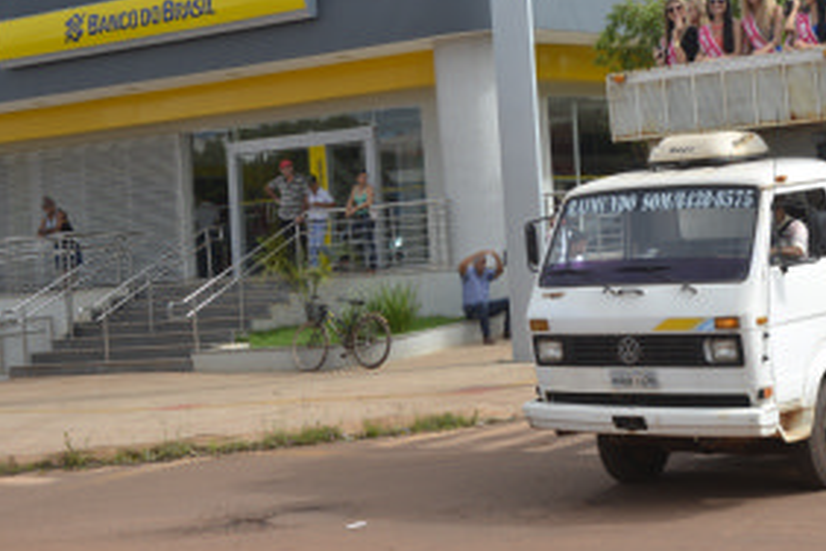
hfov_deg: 23.7
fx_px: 1950
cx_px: 606
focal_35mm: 85
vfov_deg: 16.0
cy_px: 116
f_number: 8
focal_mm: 32
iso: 100
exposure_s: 1/250
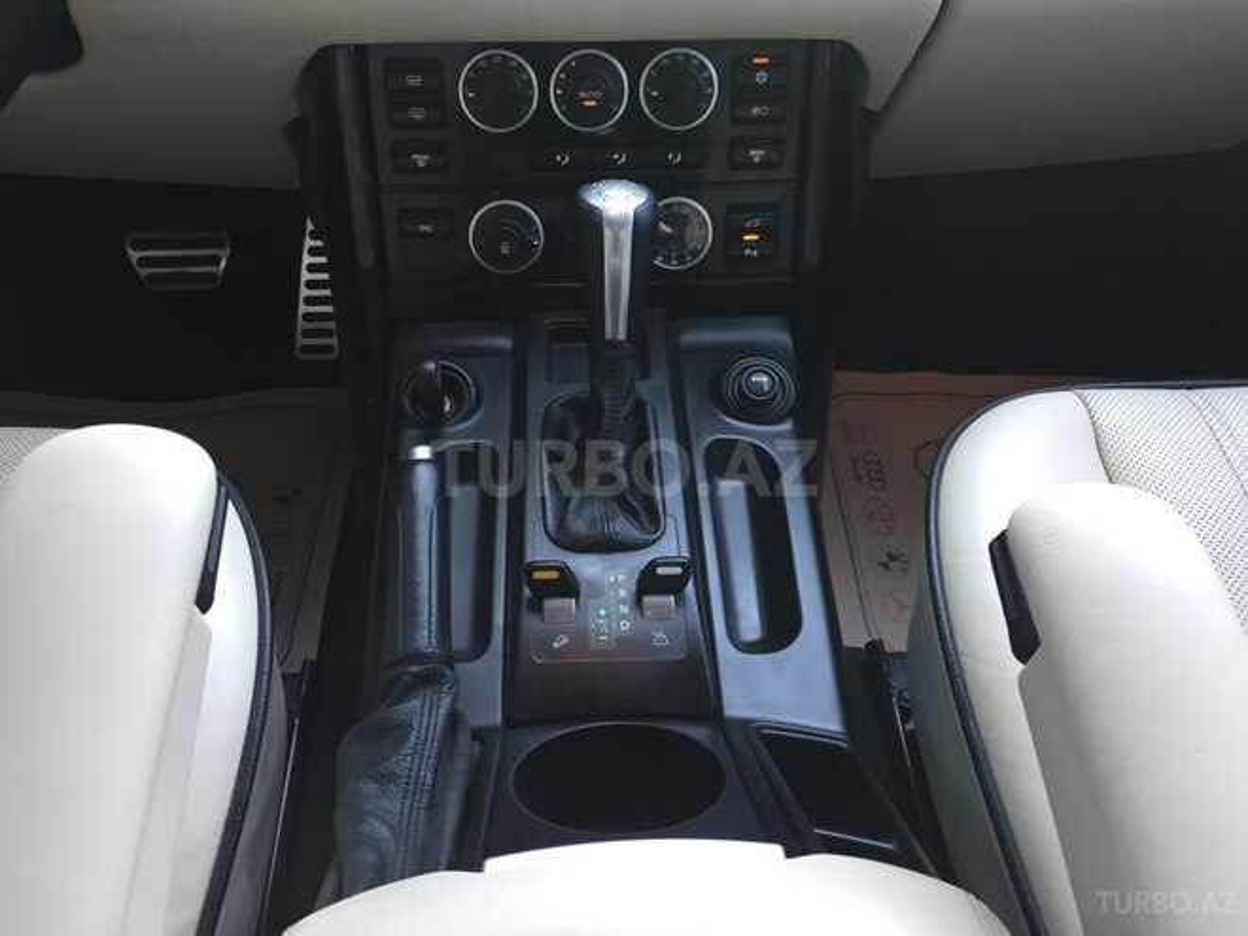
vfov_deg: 48.2
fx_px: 1046
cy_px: 468
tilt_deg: -47.2
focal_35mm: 29
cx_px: 624
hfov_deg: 61.7
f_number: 2.2
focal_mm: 4.15
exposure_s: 1/33
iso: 32
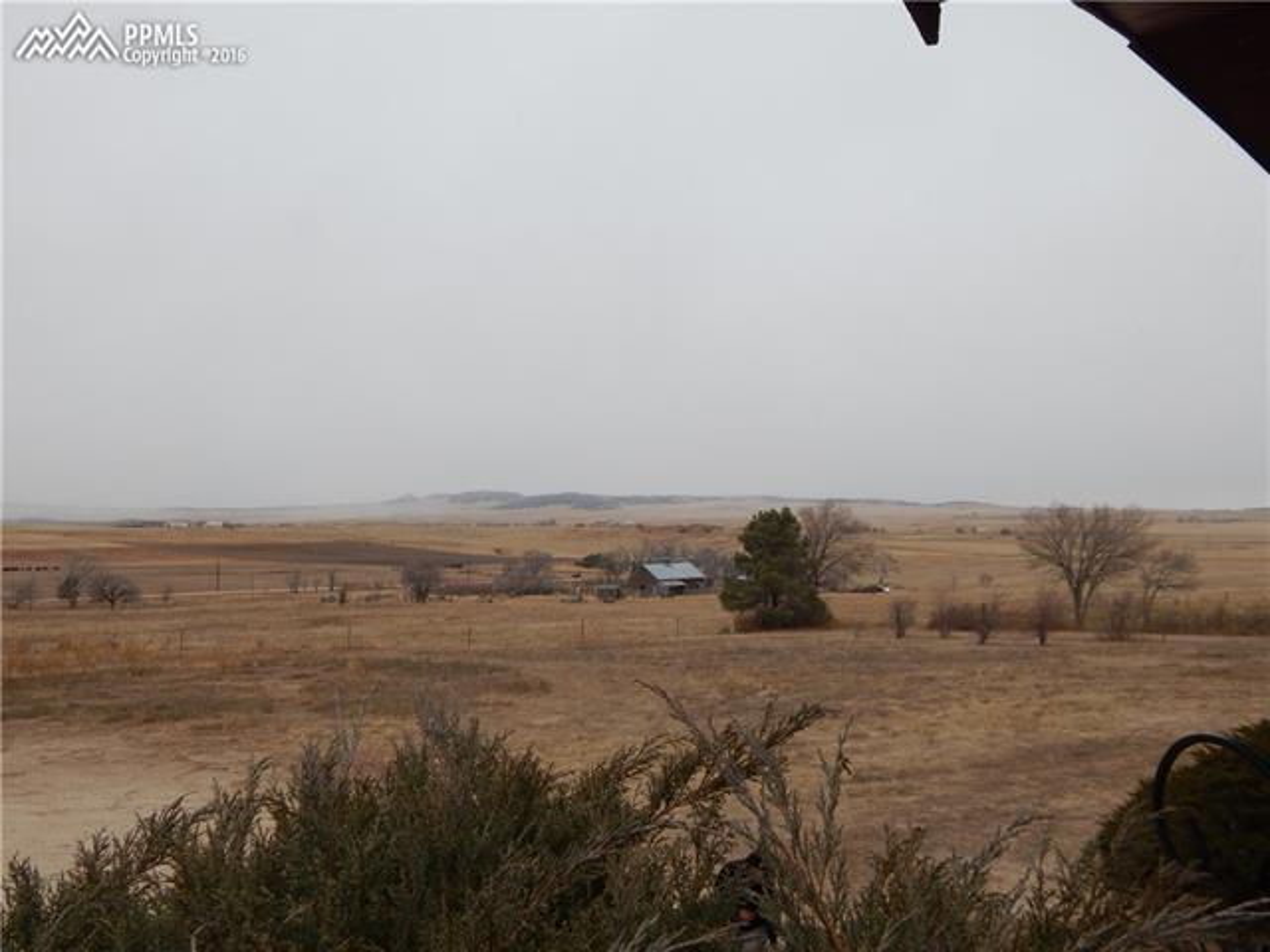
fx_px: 1137
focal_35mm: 31
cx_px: 635
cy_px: 476
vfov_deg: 45.4
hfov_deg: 58.4
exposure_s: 1/1250
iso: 125
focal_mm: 5.6
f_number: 3.2
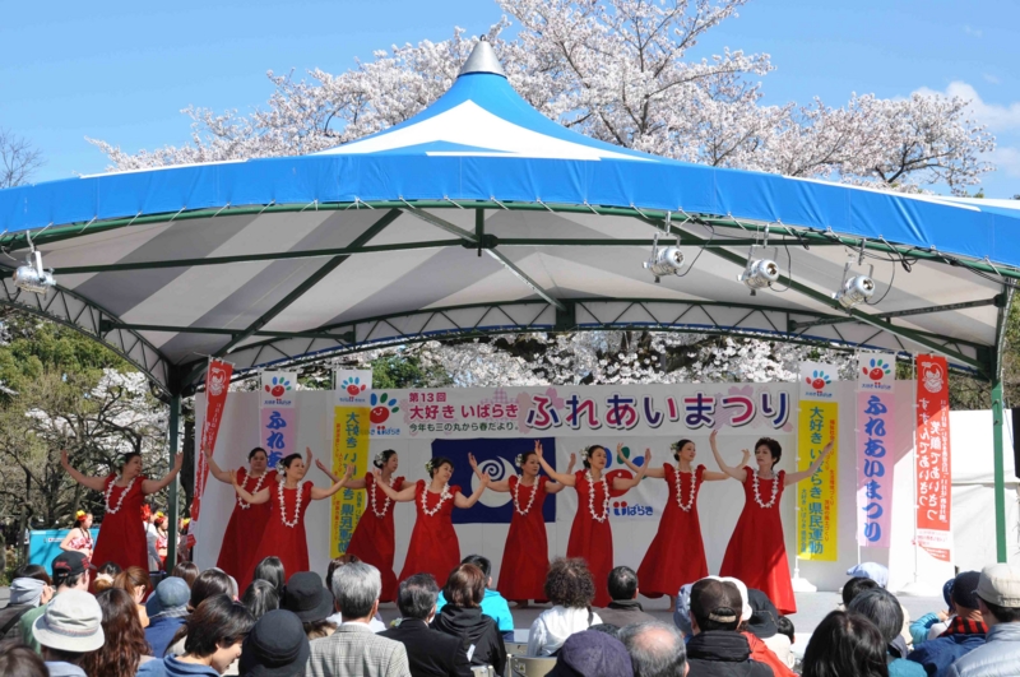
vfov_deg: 19.7
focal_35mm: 69
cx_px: 510
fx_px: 1952
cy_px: 338
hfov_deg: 29.3
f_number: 9
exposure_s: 1/320
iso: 200
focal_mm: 46
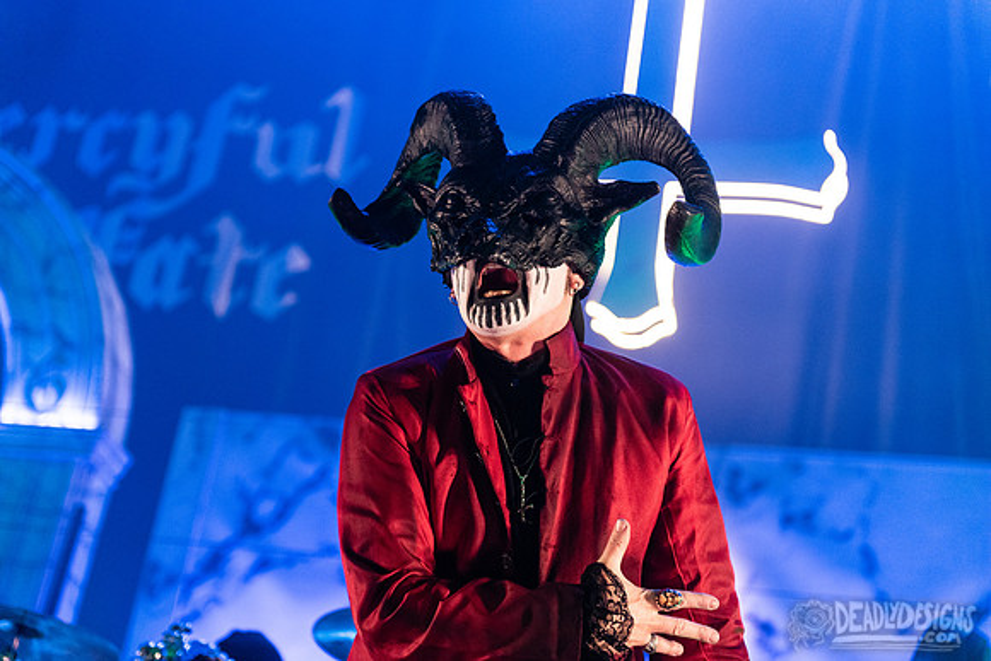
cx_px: 496
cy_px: 330
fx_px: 1927
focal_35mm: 70
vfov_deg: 19.5
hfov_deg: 28.8
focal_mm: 70
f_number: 3.2
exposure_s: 1/320
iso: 2000
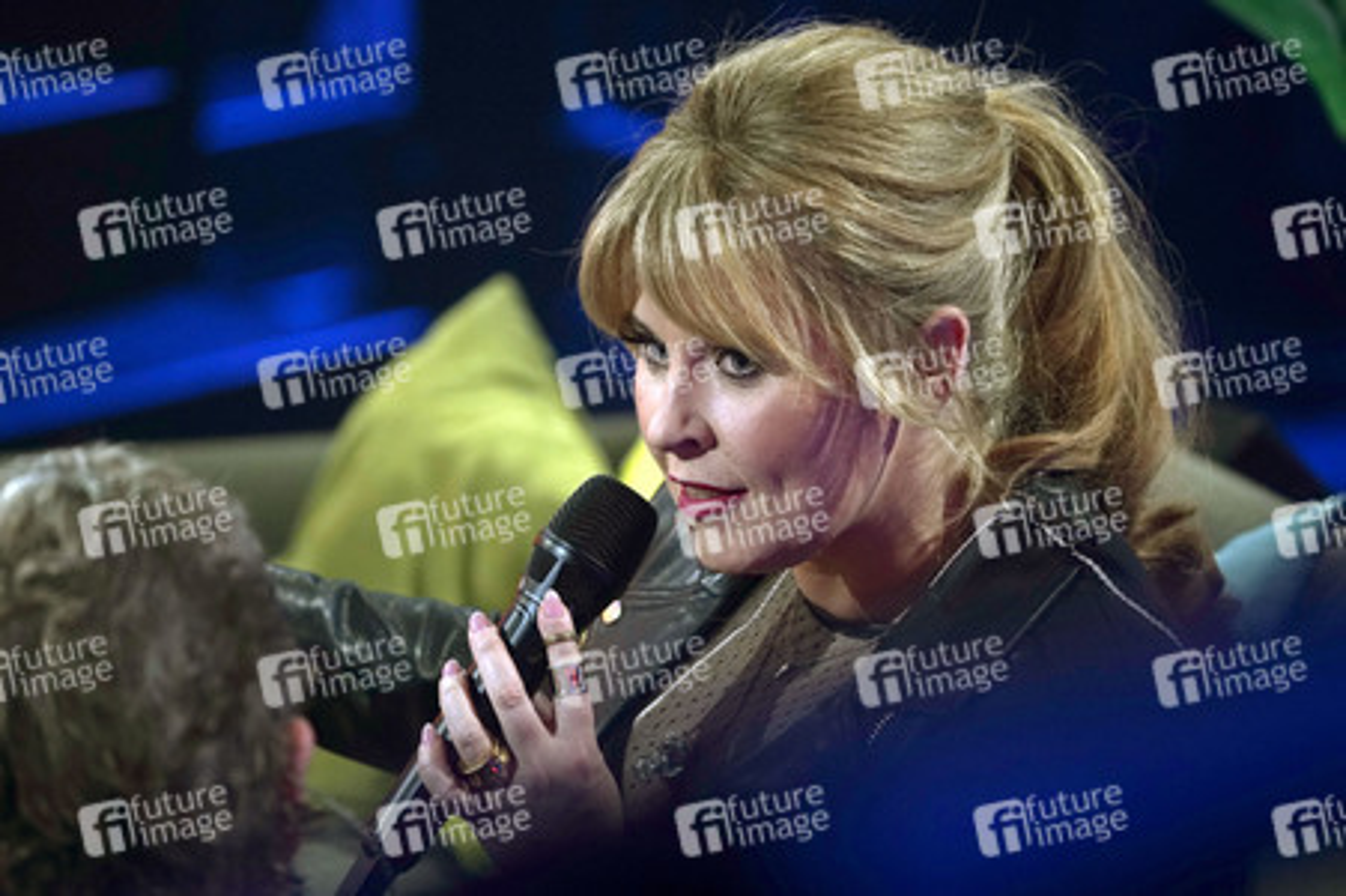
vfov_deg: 4.5
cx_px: 673
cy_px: 448
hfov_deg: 6.7
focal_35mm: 306
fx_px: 11432
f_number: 6.3
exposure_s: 1/200
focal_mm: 306
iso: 3200
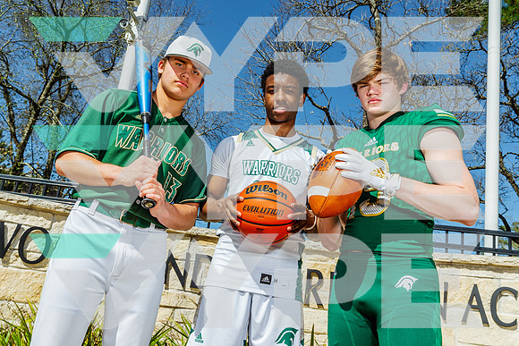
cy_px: 173
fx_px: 505
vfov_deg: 37.9
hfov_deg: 54.4
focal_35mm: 35
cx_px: 260
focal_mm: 35
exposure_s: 1/125
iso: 100
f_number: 11
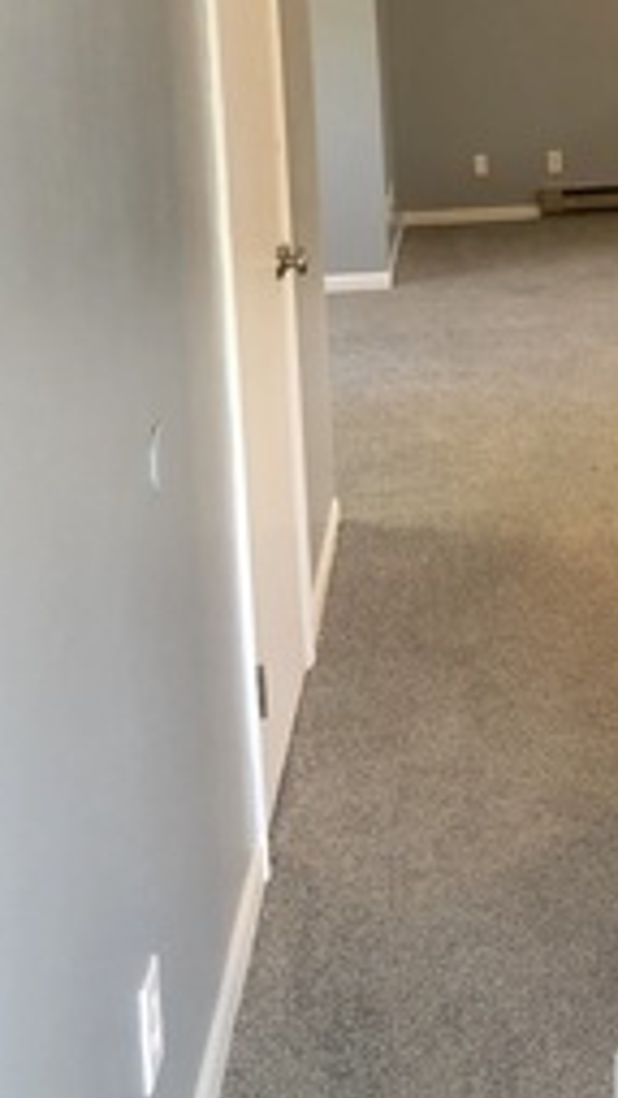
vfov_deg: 33.3
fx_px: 1747
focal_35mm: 60
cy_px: 134
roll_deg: +3.2
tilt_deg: -5.8
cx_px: 503
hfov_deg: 19.8
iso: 40
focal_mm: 4
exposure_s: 1/15
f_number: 1.8
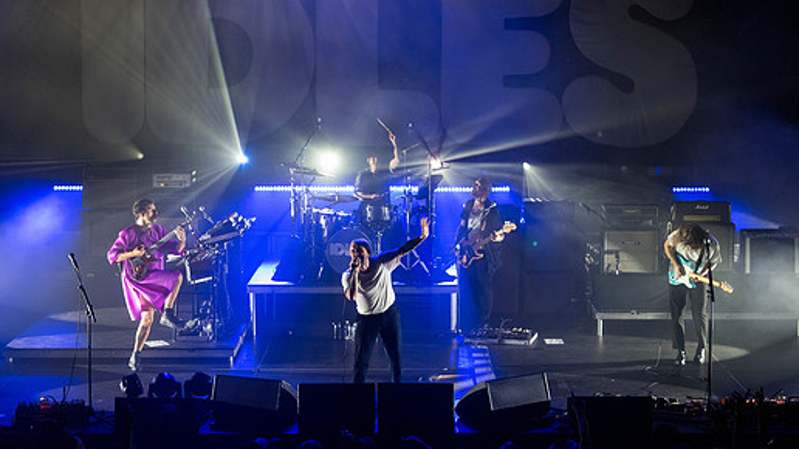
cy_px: 205
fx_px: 1398
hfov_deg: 31.9
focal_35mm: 66
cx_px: 429
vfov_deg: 18.2
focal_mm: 56
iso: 2500
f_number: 3.2
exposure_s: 1/640
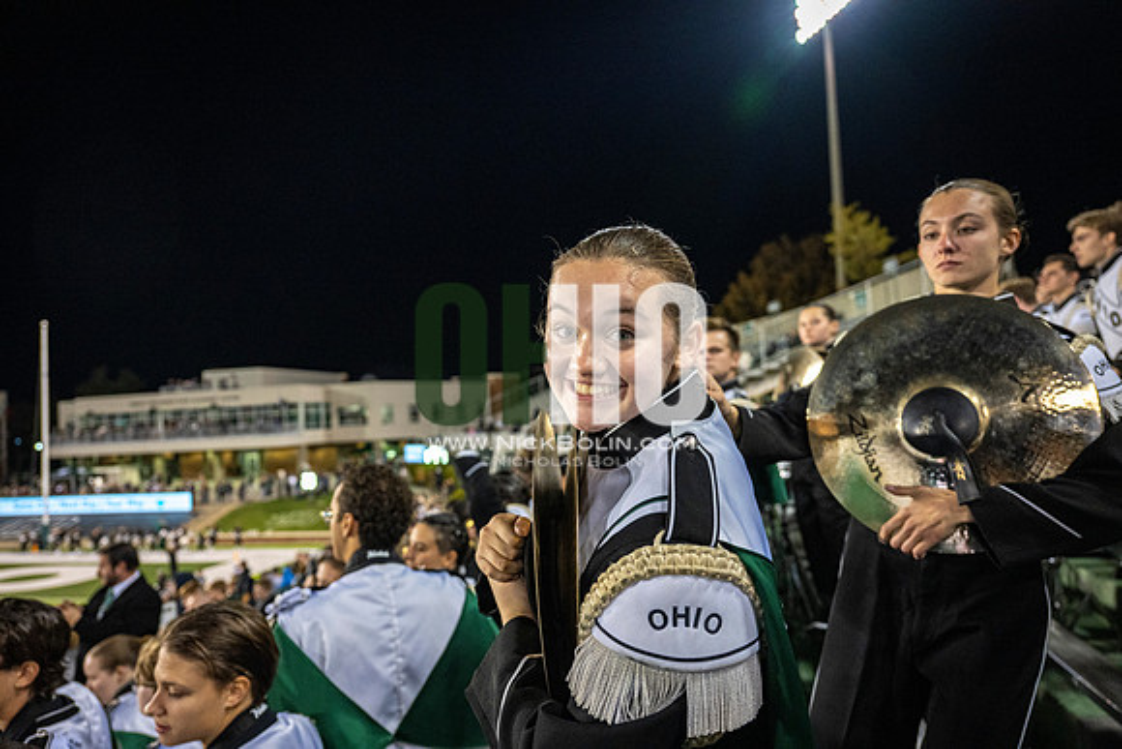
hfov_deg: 71.5
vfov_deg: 51.3
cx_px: 561
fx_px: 779
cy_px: 374
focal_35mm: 25
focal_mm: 25
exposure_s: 1/500
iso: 2000
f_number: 3.2
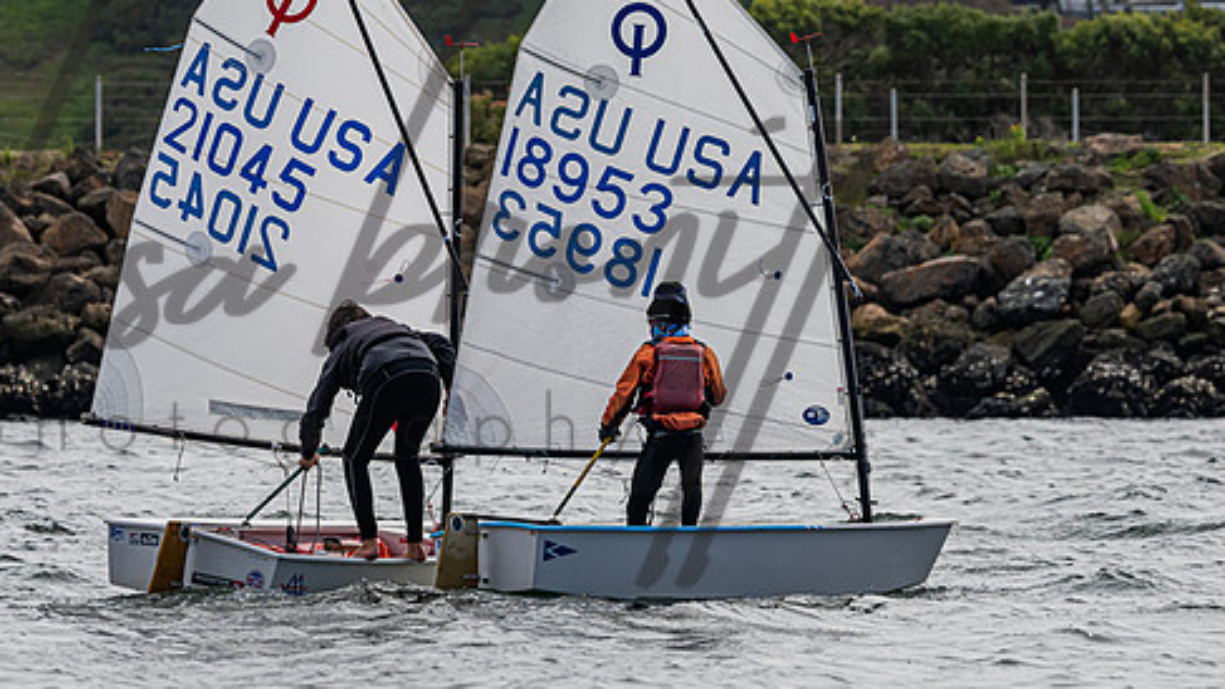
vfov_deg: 3.2
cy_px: 295
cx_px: 472
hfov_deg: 5.6
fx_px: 12474
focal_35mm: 384
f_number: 9
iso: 320
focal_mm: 250
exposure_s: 1/1250
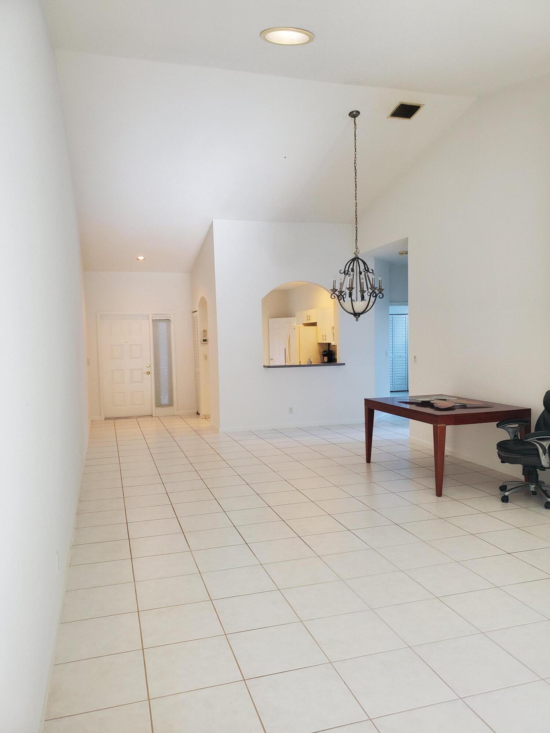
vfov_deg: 67.3
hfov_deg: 53.1
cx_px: 275
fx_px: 551
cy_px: 366
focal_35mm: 26
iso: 160
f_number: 2.4
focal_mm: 4.3
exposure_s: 1/60
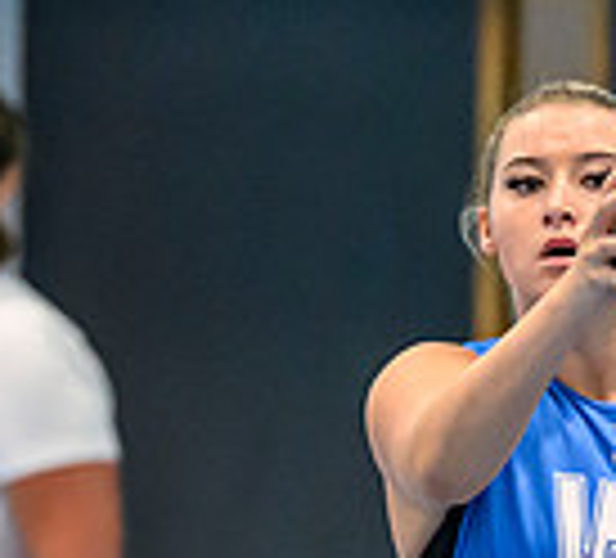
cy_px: 650
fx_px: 18818
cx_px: 541
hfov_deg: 1.9
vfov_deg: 1.7
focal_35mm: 980
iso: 8000
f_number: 2.8
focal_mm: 200
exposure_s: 1/1000
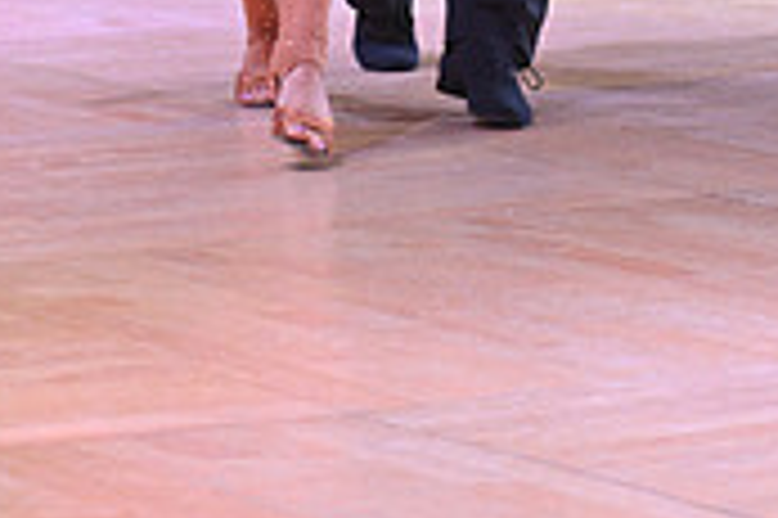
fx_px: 5225
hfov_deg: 8.5
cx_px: 483
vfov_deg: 5.6
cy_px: -324
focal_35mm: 242
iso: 2000
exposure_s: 1/250
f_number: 4
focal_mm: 72
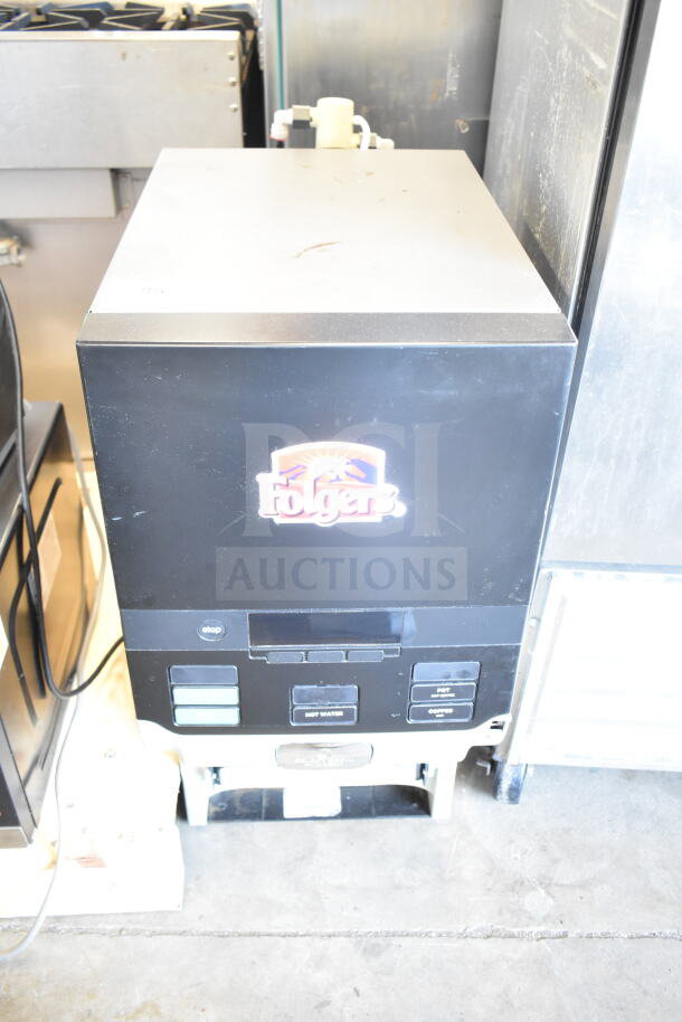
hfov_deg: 43.6
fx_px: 852
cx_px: 341
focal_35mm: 30
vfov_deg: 61.9
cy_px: 511
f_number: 3.8
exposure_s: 1/30
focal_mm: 20
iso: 3200
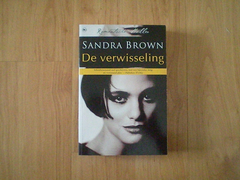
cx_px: 120
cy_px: 90
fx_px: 263
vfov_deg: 37.7
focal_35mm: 38
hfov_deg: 49.0
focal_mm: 6.3
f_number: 3.1
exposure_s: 1/50
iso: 2142
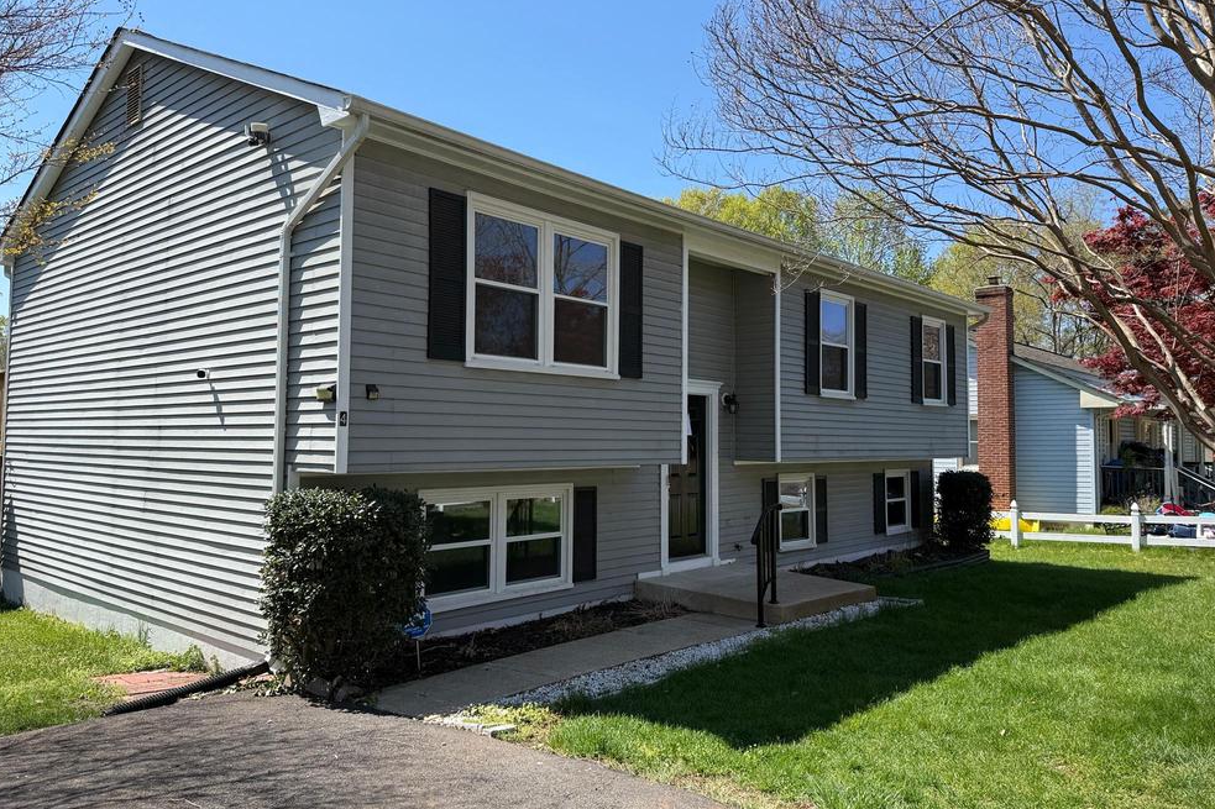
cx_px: 602
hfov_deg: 69.4
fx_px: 877
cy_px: 394
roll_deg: -1.0
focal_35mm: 26
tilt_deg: +4.1
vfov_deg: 49.5
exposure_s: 1/2907
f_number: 1.78
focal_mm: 6.76
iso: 80
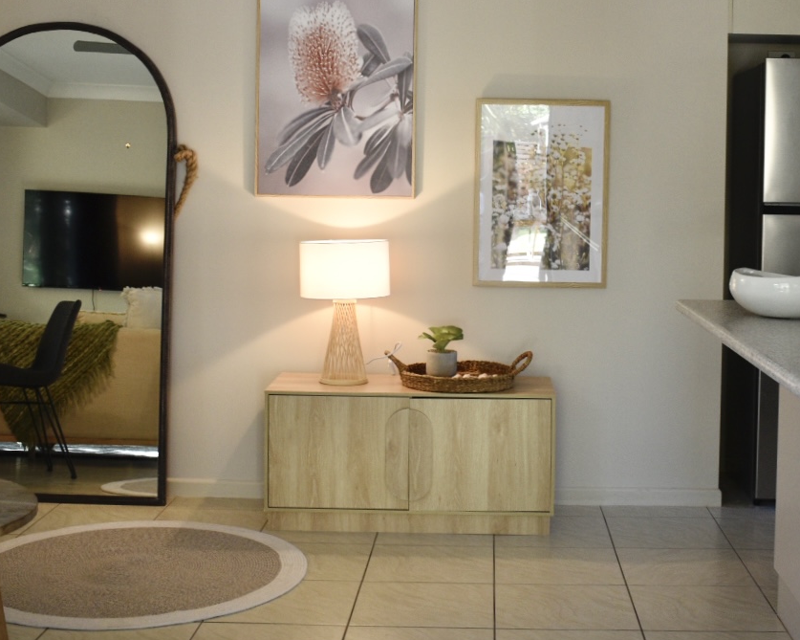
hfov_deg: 35.3
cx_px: 473
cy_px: 206
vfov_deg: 28.4
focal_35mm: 53
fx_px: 1254
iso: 450
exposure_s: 1/60
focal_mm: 20
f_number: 4
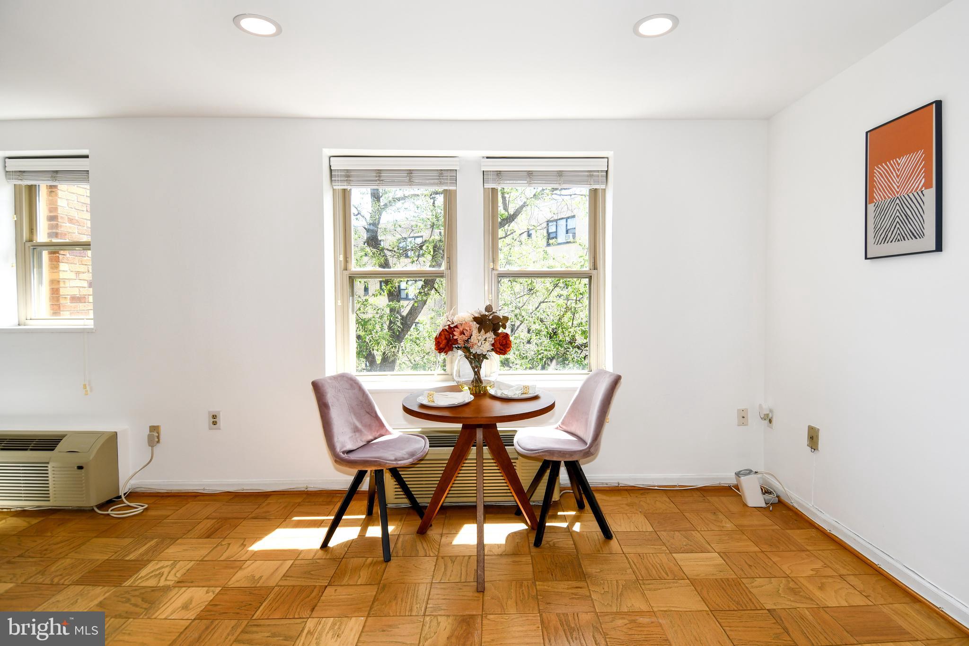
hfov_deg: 90.0
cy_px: 323
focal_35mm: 18
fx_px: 484
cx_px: 484
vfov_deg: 67.4
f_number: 5.6
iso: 100
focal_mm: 12
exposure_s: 1/125
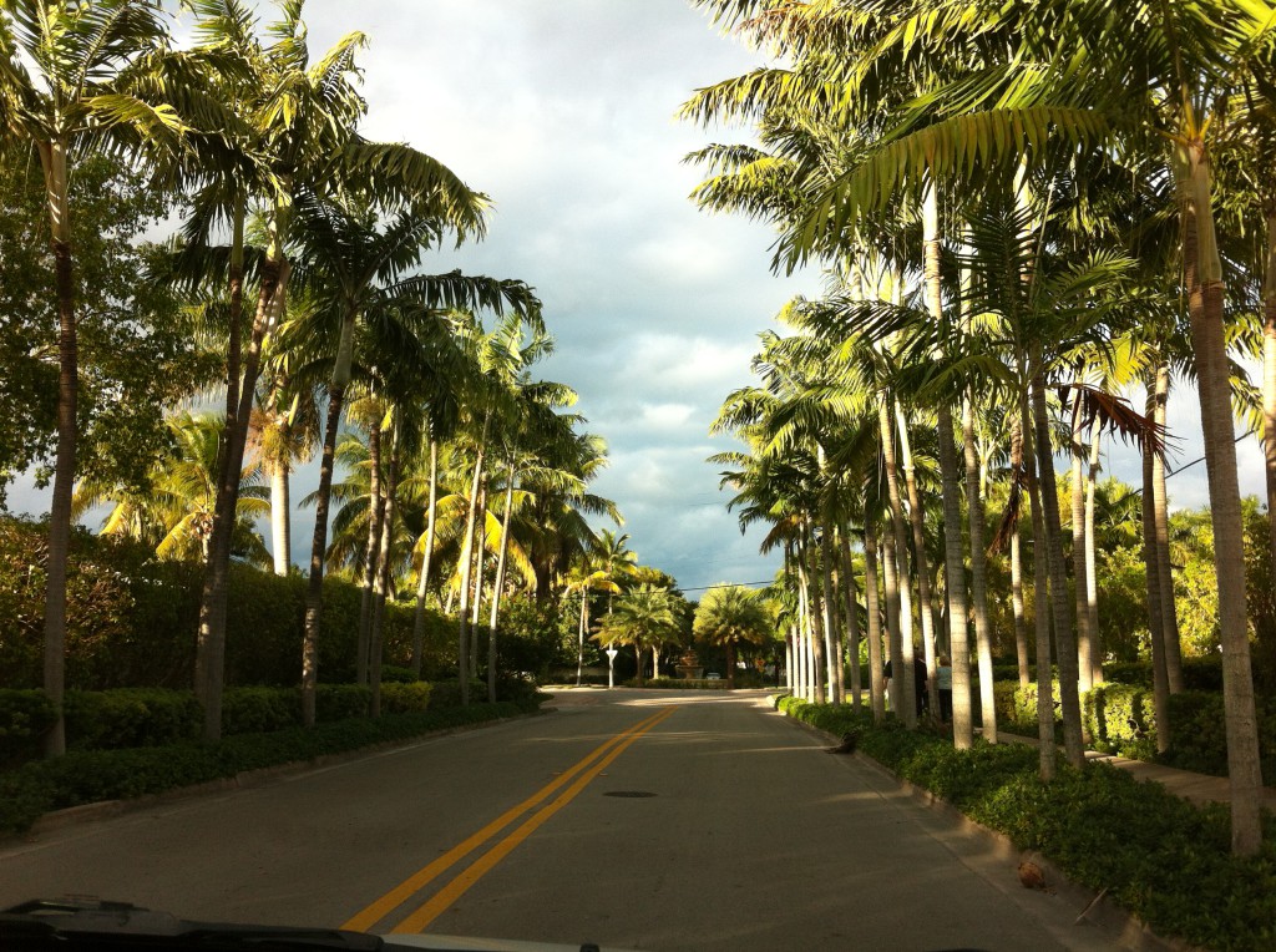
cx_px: 638
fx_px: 1288
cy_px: 476
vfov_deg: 40.6
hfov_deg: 52.7
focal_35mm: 35
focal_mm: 3.85
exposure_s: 1/197
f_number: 2.8
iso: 80
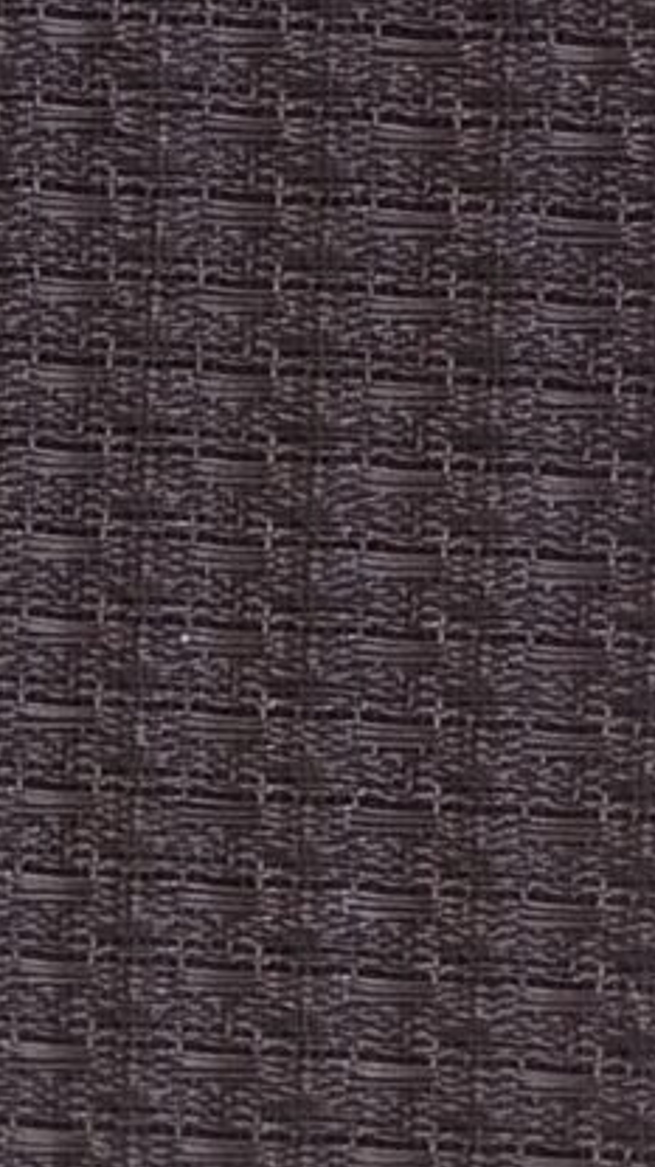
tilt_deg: -19.4
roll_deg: -0.3
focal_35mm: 672
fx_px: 20779
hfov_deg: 1.8
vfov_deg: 3.2
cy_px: -723
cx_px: -1358
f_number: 2.8
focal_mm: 16.89
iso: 400
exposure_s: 1/121
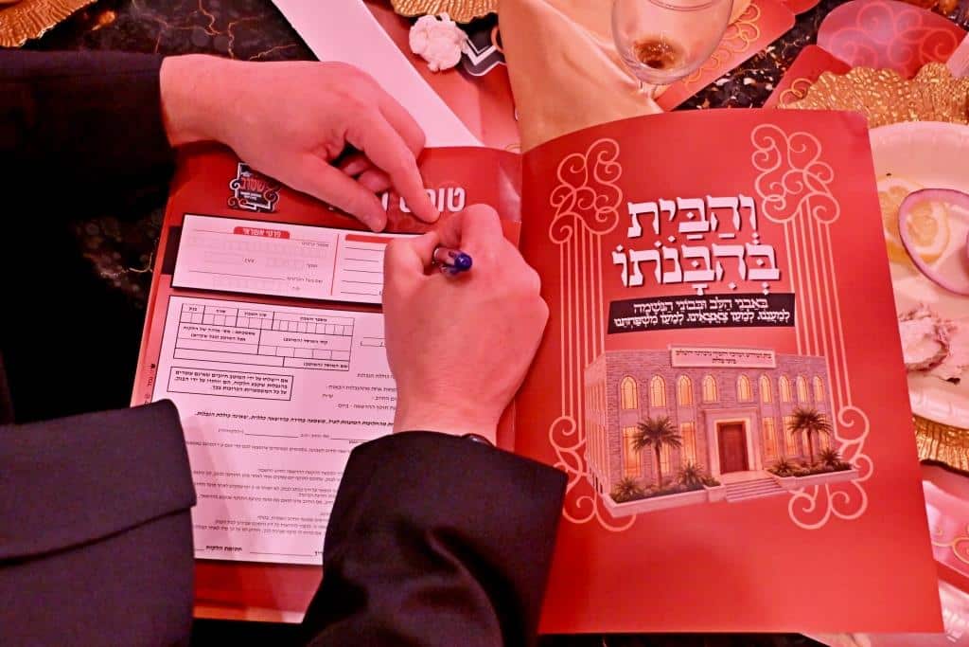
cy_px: 324
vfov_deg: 36.9
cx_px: 484
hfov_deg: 53.1
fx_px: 969
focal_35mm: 36
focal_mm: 24
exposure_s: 1/200
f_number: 4
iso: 2000
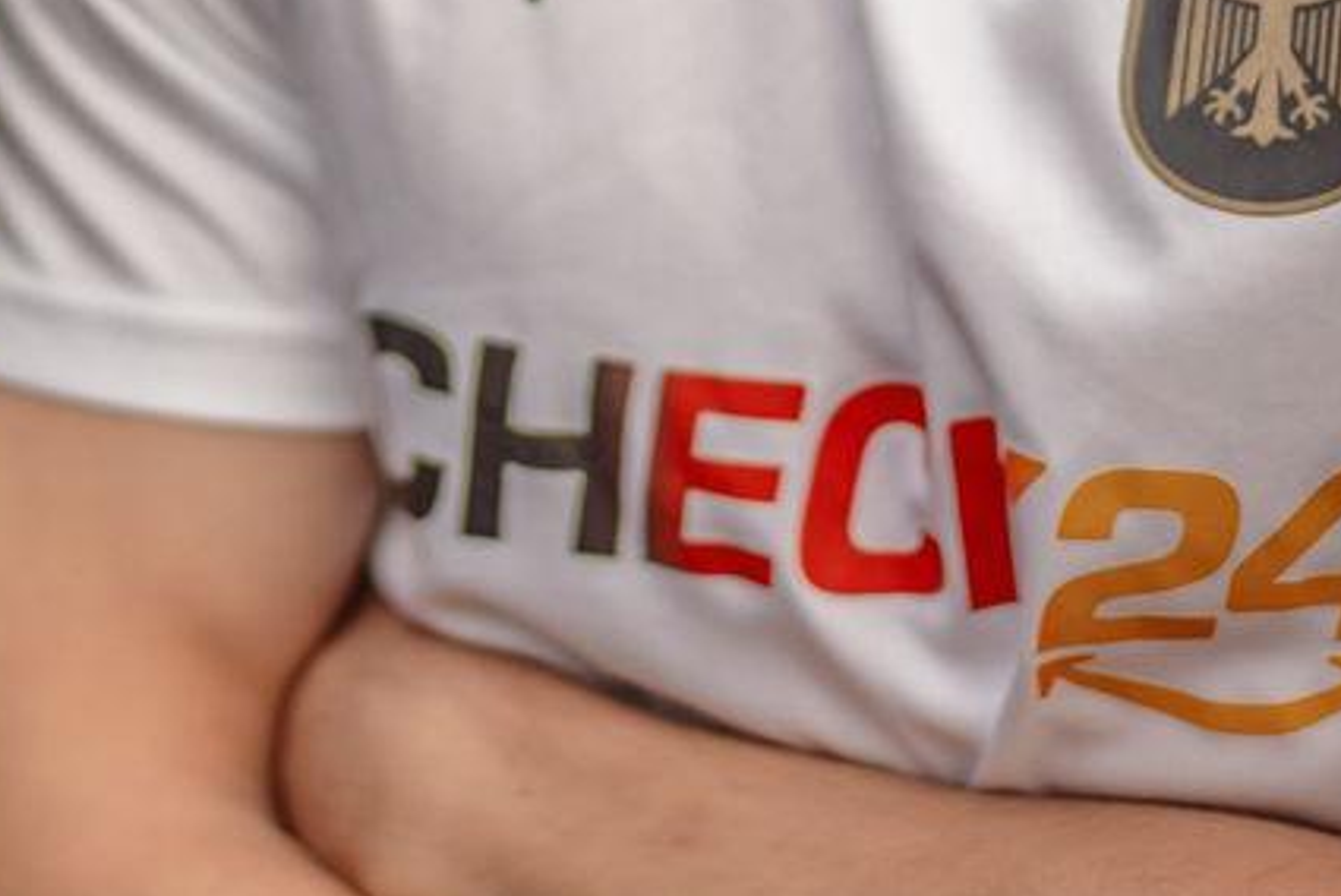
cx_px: -145
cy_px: -729
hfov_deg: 12.8
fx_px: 5889
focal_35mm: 158
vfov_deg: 8.4
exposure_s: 1/1000
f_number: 1.2
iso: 125
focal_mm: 35
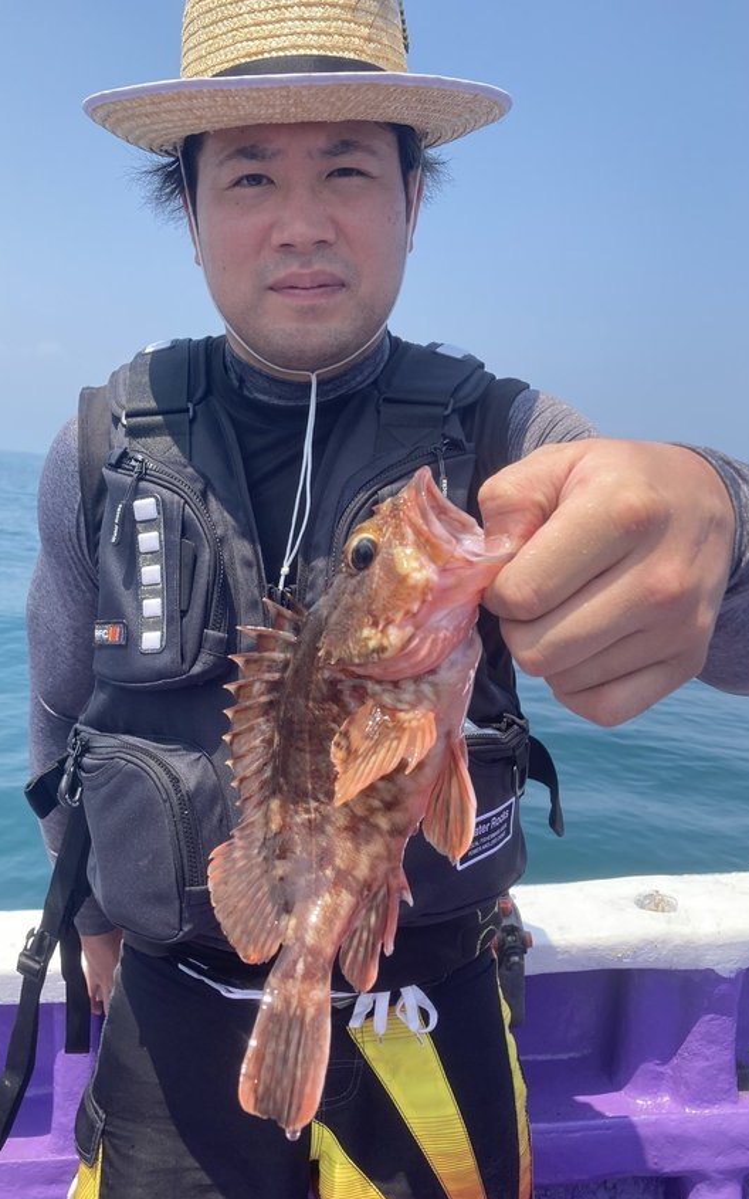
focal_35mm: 30
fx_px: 980
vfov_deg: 62.9
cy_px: 604
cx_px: 339
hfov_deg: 41.8
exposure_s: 1/1116
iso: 20
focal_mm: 3.99
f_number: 1.8
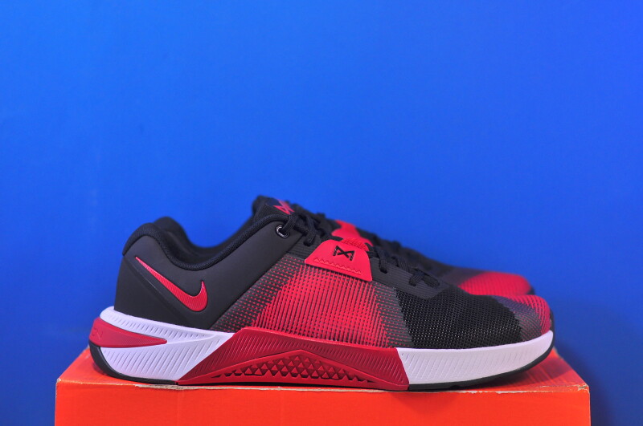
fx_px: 1338
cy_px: 213
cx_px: 322
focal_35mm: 75
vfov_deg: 18.1
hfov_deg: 27.0
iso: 250
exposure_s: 1/320
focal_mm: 50
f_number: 2.8
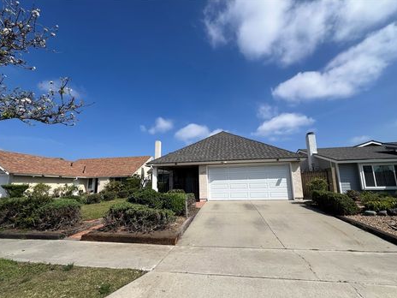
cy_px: 159
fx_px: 161
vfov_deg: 85.6
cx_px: 204
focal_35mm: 14
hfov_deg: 102.0
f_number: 1.8
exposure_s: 1/2538
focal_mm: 1.57
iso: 32
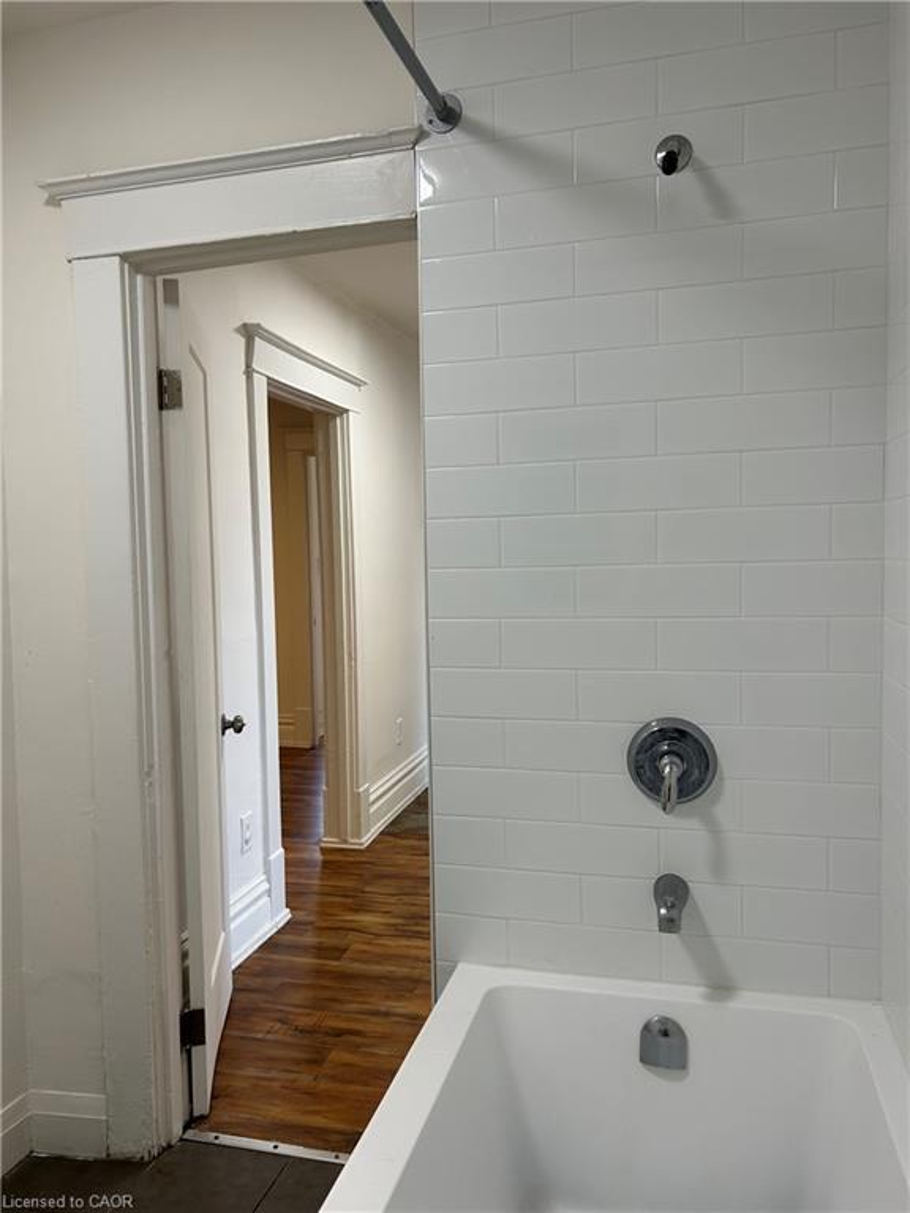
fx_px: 911
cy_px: 606
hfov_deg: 53.1
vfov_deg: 67.3
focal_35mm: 26
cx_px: 455
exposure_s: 1/120
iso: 64
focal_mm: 5.7
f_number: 1.5
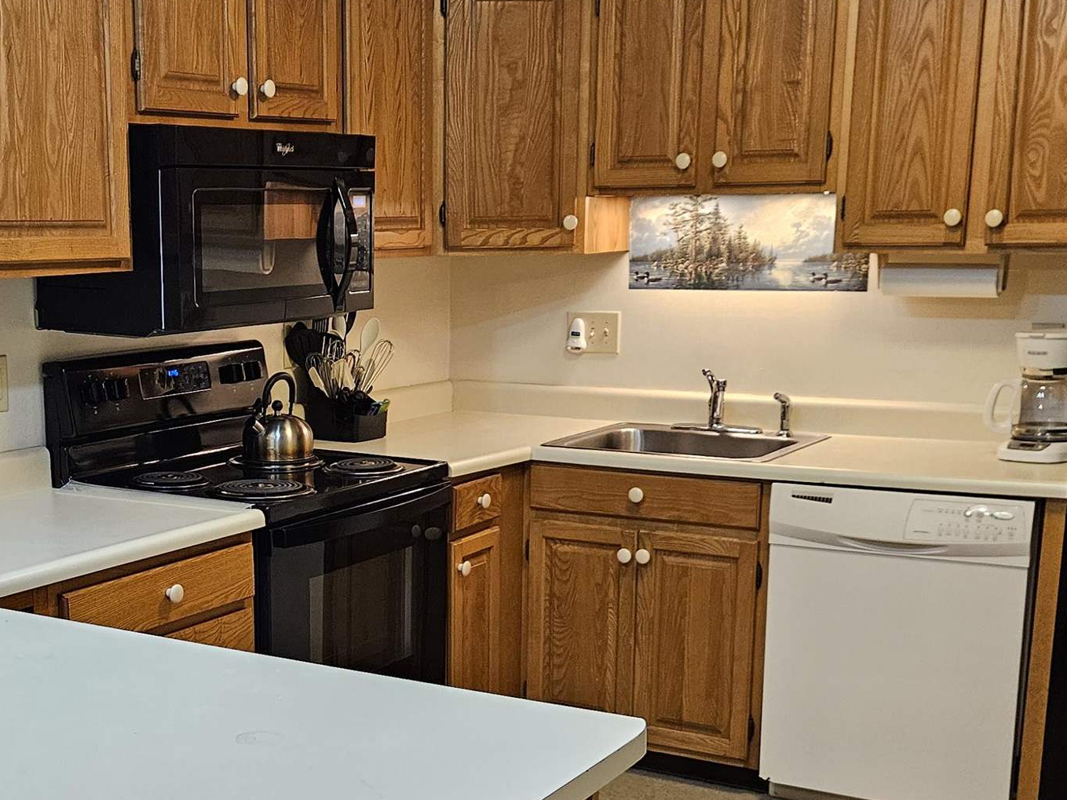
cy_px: 570
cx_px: 338
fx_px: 1603
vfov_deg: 27.7
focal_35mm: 52
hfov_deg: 36.4
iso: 500
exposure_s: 1/120
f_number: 1.8
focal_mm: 5.4
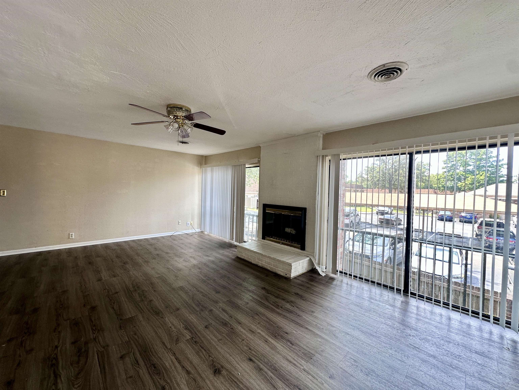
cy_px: 195
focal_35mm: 14
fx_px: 210
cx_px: 260
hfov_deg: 102.1
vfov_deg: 85.7
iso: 64
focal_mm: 2.22
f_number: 2.2
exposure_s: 1/99
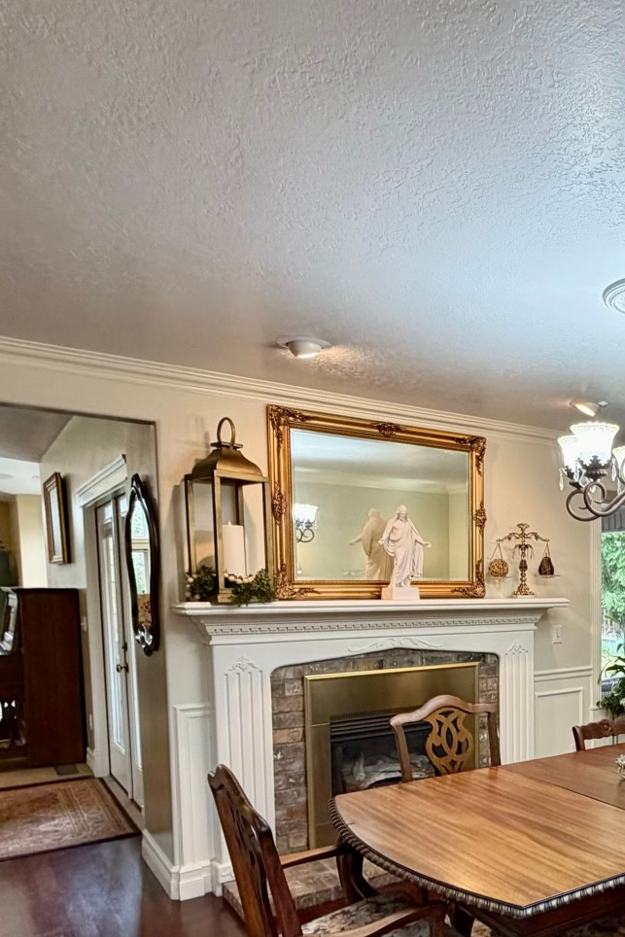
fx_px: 755
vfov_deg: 61.5
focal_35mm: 29
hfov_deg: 39.8
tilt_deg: -5.8
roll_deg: +0.2
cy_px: 650
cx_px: 620
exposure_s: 1/60
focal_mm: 2.22
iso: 250
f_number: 2.2
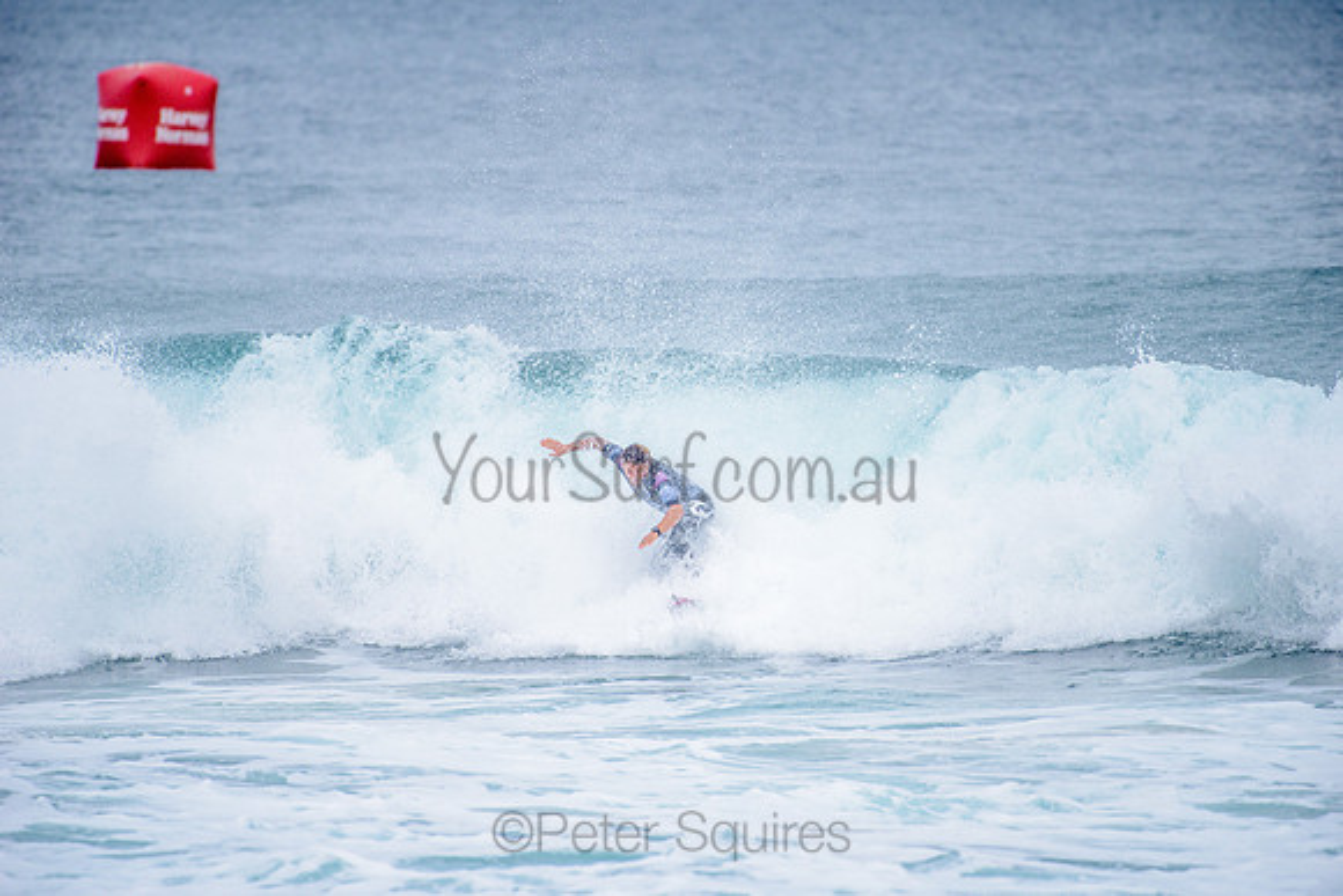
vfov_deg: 2.8
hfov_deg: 4.1
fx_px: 18656
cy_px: 448
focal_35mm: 500
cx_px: 672
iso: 280
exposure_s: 1/2000
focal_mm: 500
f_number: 5.6
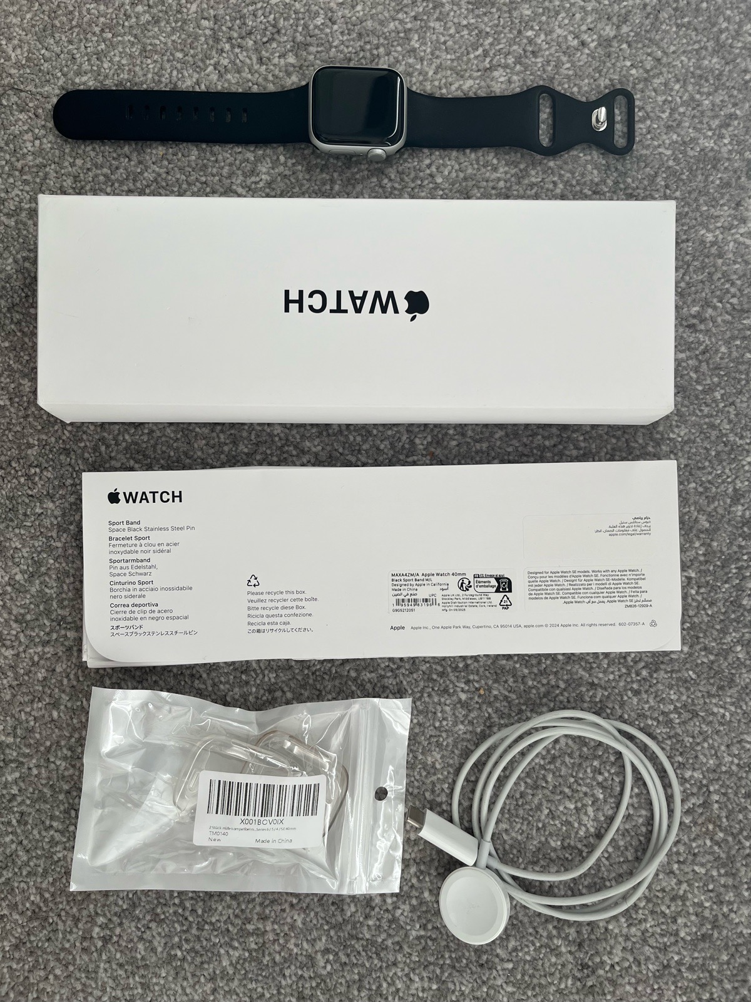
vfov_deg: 67.3
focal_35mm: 26
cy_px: 501
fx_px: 752
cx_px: 376
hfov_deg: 53.1
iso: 64
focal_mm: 5.1
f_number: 1.6
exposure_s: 1/121
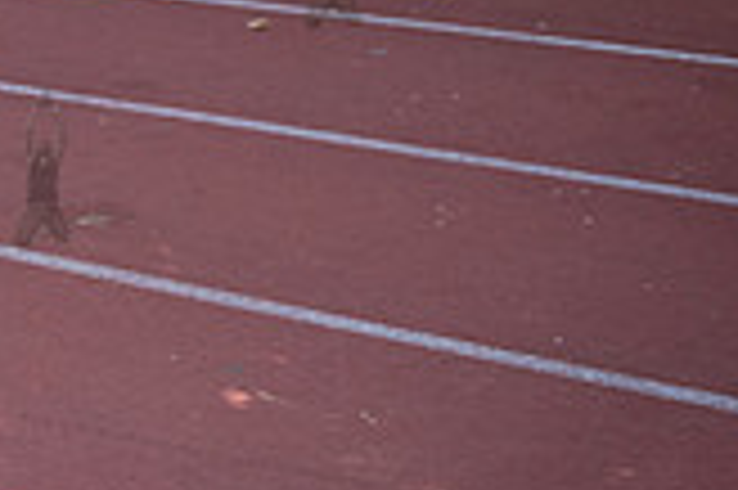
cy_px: -52
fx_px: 2539
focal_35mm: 124
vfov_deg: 10.9
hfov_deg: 14.7
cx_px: -540
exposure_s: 1/800
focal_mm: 35
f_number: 3.5
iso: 1000
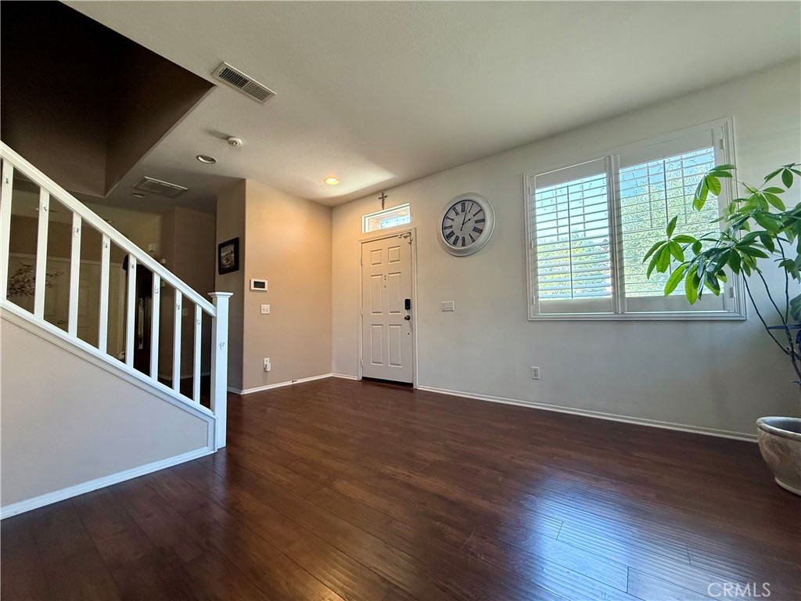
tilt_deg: +3.0
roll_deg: +1.2
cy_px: 300
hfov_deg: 102.1
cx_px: 400
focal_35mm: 14
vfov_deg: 85.7
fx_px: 324
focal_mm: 2.22
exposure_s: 1/120
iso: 400
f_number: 2.2
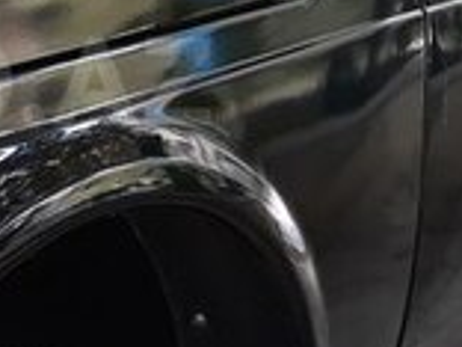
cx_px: -92
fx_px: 1521
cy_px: 82
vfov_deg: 12.9
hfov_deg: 16.5
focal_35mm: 114
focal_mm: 3.71
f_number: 1.7
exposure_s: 1/100
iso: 80
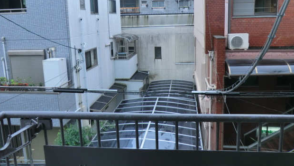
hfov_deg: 69.8
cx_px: 149
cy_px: 54
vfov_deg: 42.3
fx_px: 211
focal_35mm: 27
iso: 80
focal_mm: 4.3
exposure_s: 1/80
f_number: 3.2
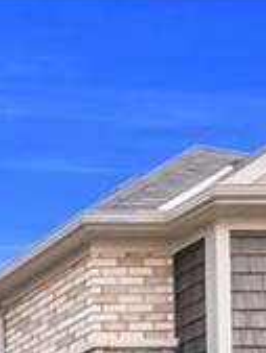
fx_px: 952
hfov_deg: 9.5
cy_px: 703
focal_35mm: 93
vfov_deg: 16.3
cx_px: -656
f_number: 8
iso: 400
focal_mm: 16
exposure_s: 1/160
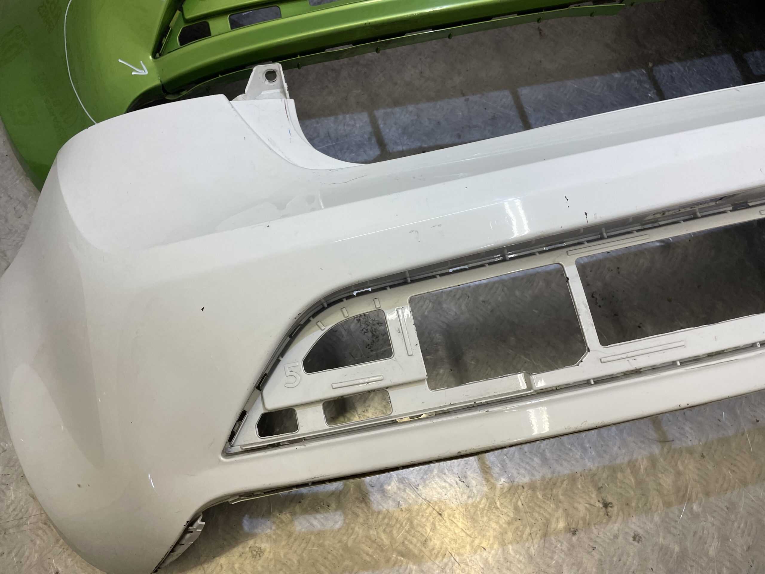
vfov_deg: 53.1
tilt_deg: -69.2
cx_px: 382
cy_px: 287
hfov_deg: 67.3
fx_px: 575
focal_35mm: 26
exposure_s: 1/100
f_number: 1.6
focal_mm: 4.2
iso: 80
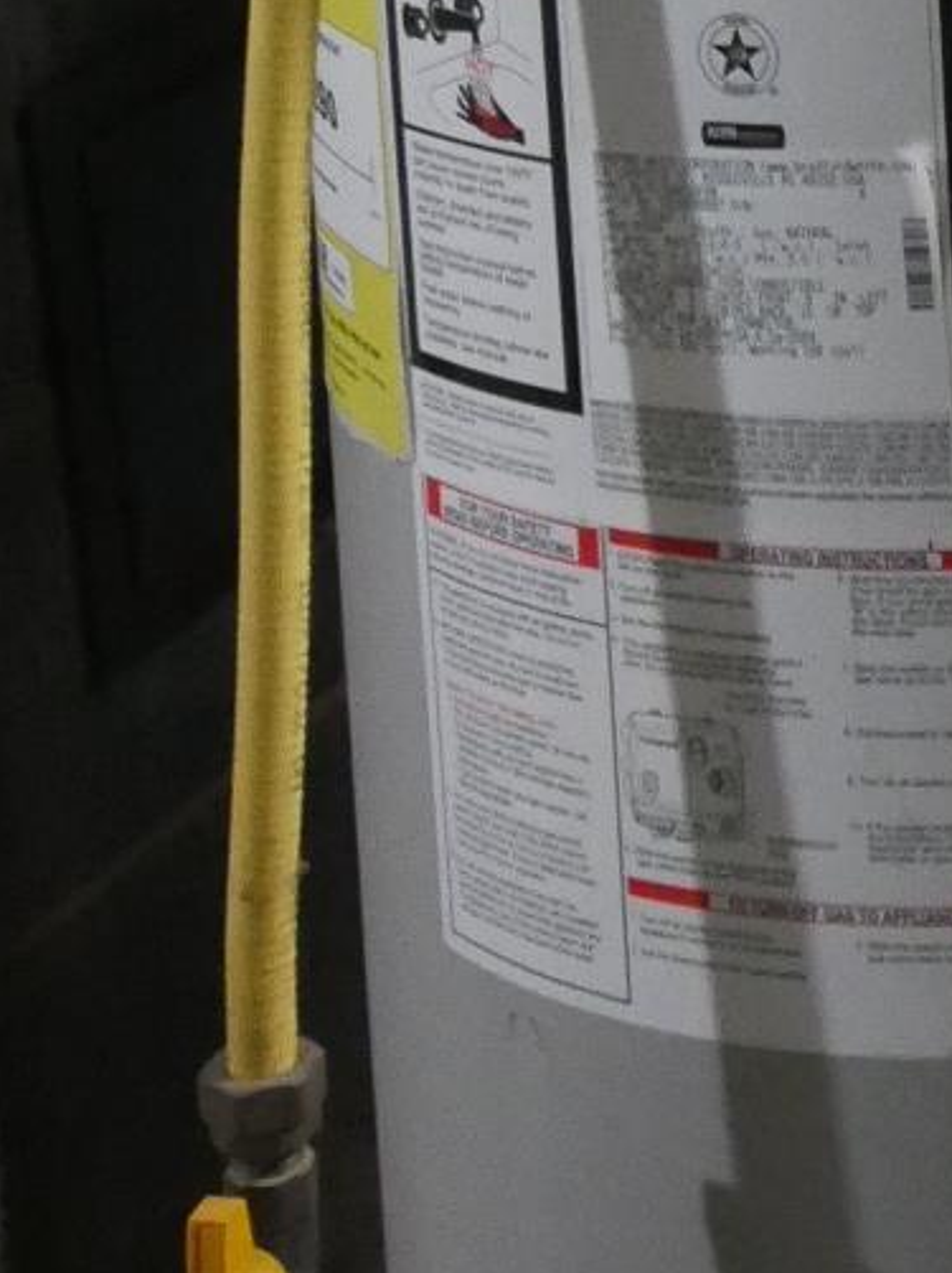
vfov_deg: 15.8
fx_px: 4332
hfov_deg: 11.4
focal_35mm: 118
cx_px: 1848
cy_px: -427
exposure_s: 1/25
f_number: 4
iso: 3200
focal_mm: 13
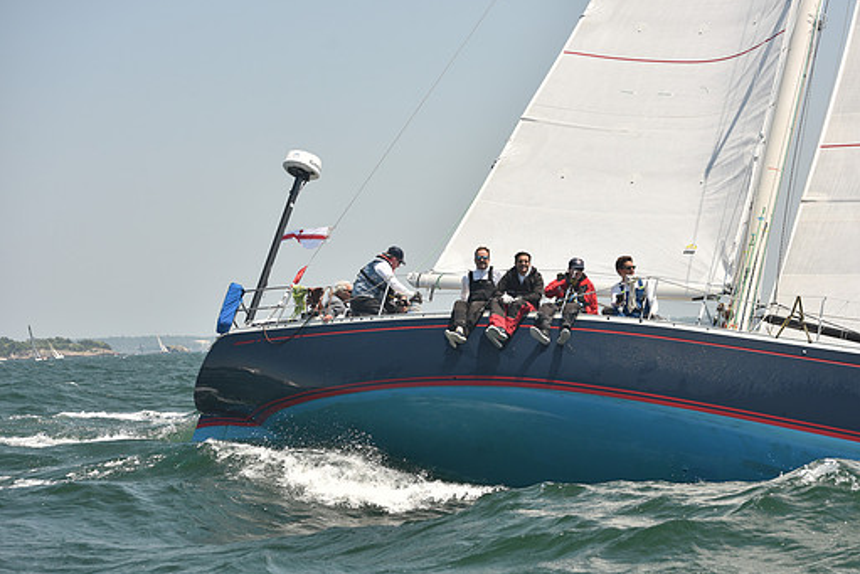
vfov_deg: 14.7
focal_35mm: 93
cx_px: 486
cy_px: 319
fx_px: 2222
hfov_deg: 21.9
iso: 250
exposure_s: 1/640
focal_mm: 82
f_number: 5
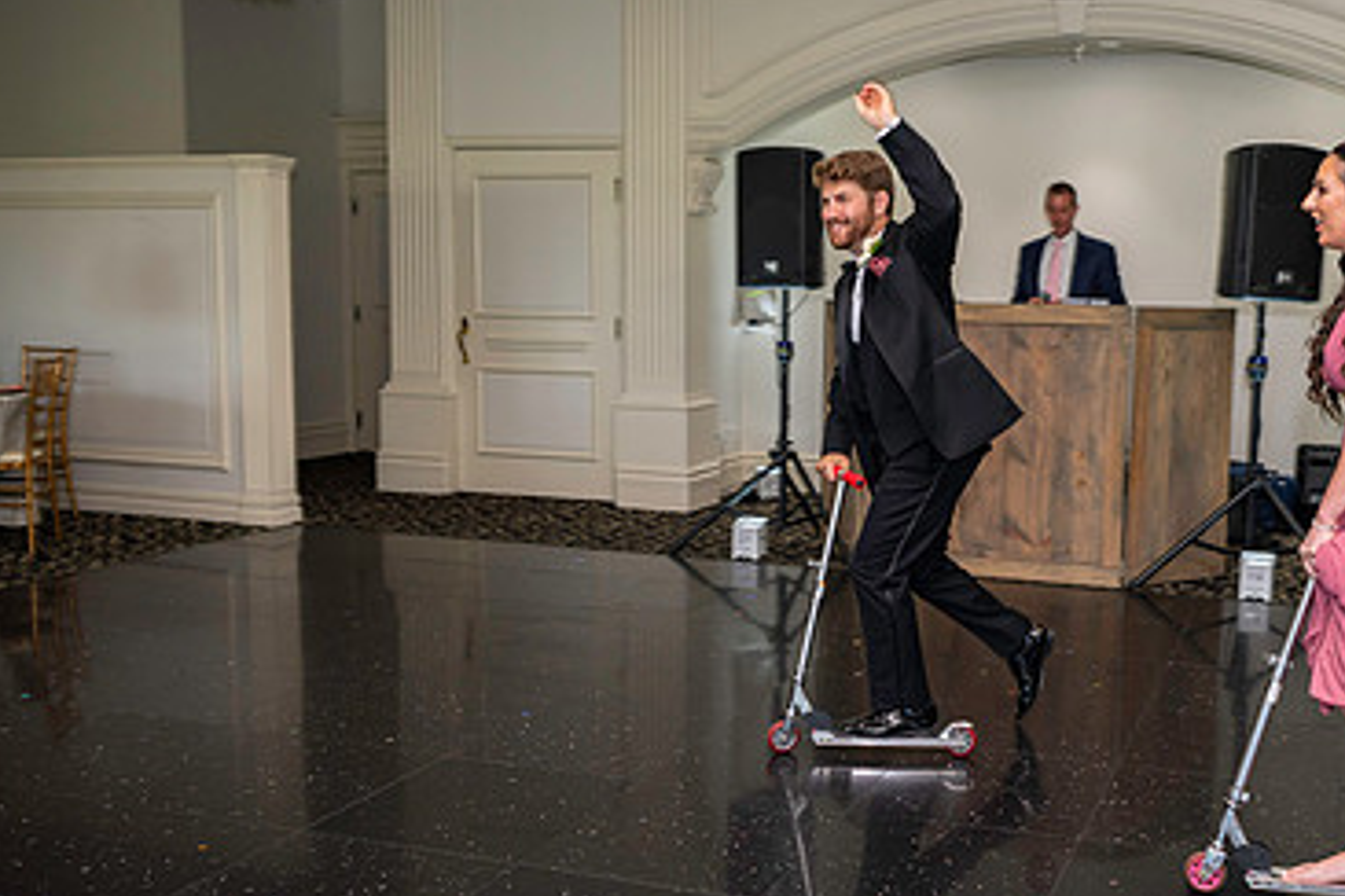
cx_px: 911
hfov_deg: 49.7
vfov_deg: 35.1
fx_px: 1420
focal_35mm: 38
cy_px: 455
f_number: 3.5
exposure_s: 1/100
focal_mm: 24
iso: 800
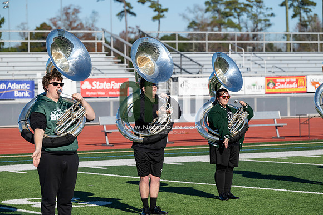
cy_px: 108
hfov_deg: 13.7
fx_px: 1346
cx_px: 162
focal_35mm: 150
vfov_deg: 9.2
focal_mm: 150
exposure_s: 1/2000
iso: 250
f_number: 5
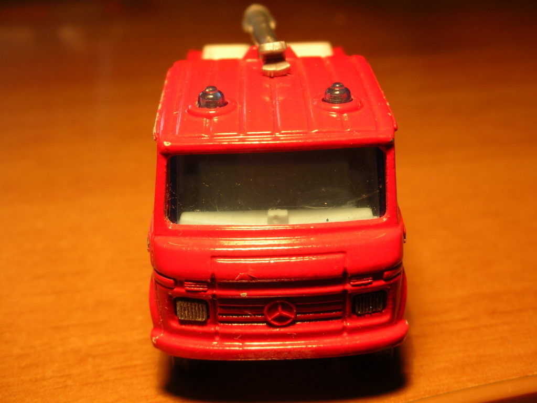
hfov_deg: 31.7
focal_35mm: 61
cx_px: 268
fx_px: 946
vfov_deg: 24.0
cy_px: 202
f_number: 4
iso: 50
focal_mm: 10.1
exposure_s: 1/11
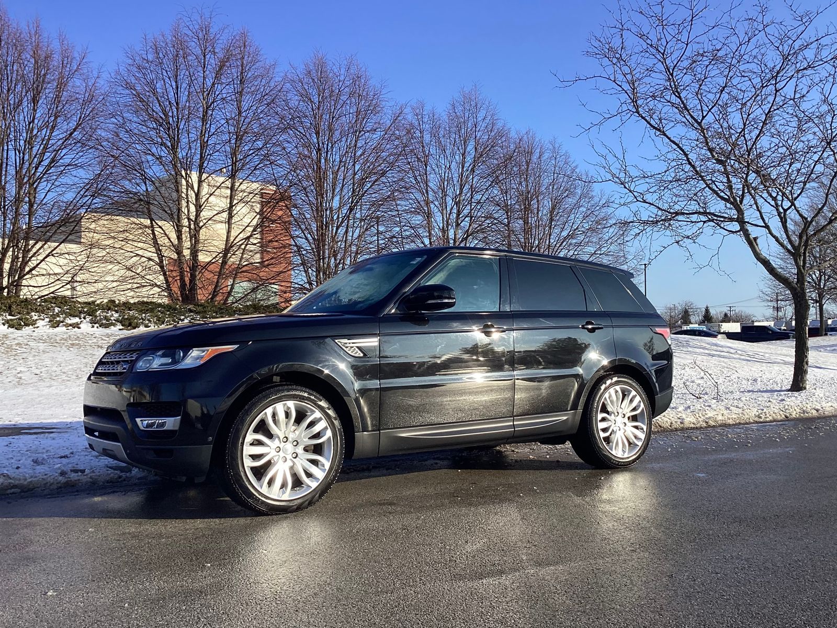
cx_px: 418
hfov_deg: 58.4
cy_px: 314
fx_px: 750
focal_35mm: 31
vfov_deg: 45.4
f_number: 2.4
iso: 25
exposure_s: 1/959
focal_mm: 3.3
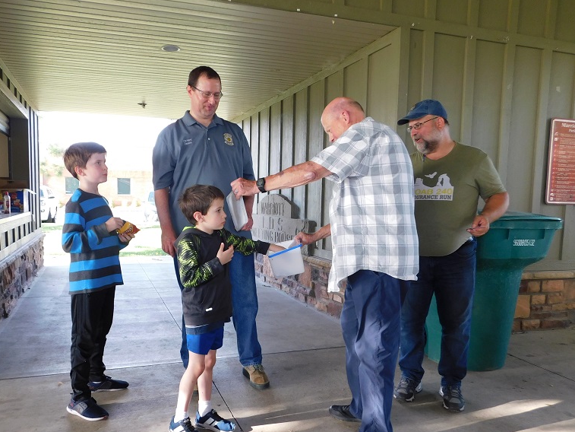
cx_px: 250
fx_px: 465
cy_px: 243
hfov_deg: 63.2
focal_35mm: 28
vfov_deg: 49.6
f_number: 3
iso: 125
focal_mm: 4
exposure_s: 1/50
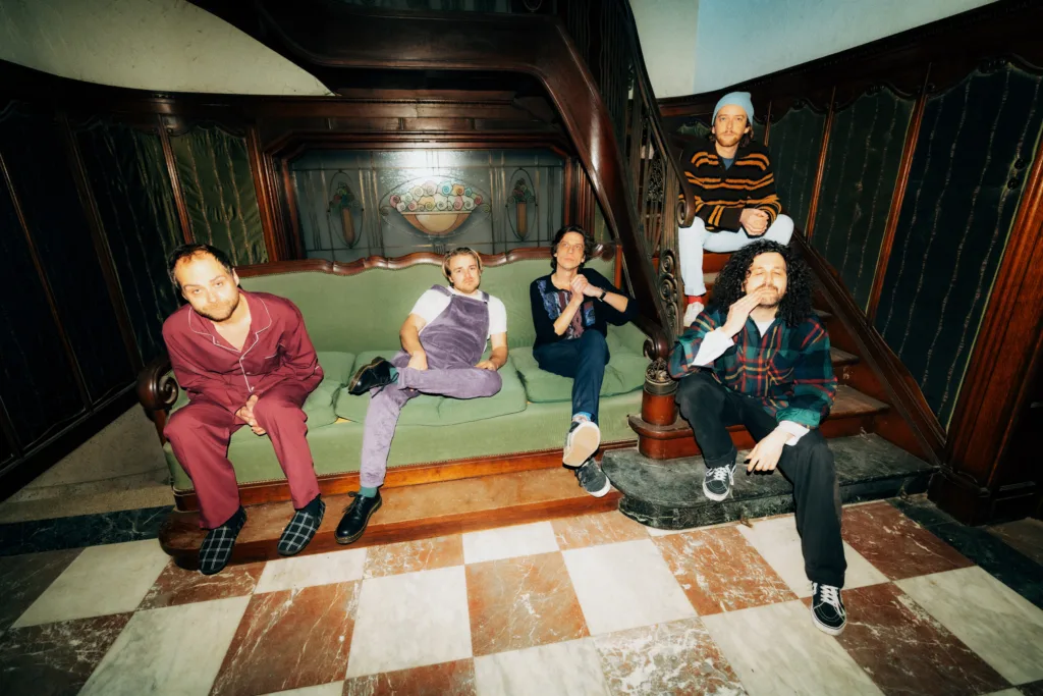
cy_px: 348
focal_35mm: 16
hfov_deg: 96.7
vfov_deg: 73.8
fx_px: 464
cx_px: 522
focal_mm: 16
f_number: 2.8
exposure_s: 1/125
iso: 2500
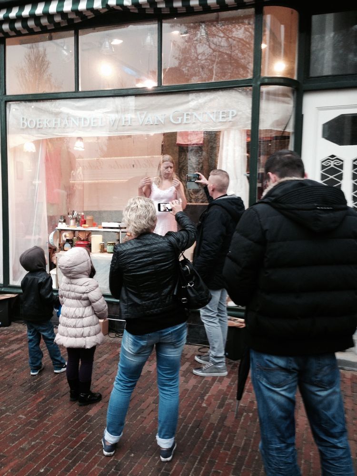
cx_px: 178
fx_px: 454
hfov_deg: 42.9
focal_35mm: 33
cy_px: 238
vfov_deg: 55.4
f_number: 2.4
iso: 100
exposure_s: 1/20
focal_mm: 4.12
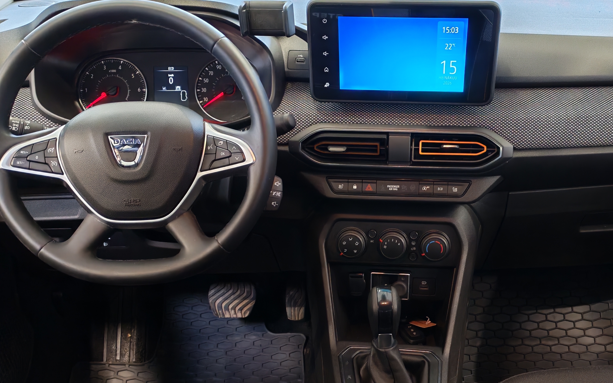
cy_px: 252
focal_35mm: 44
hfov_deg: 44.9
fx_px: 735
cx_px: 379
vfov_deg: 29.0
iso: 800
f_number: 1.9
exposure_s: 1/50
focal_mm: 6.12
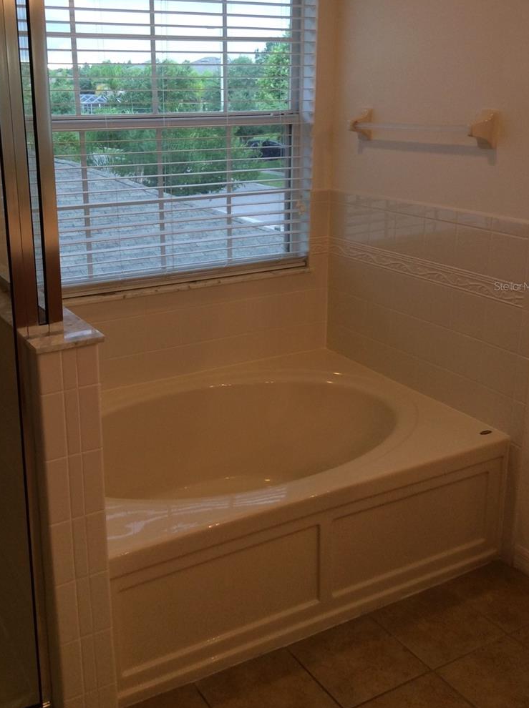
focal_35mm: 40
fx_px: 818
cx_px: 224
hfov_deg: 35.8
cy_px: 286
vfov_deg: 46.6
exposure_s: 1/24
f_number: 2.4
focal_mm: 3.3
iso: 40
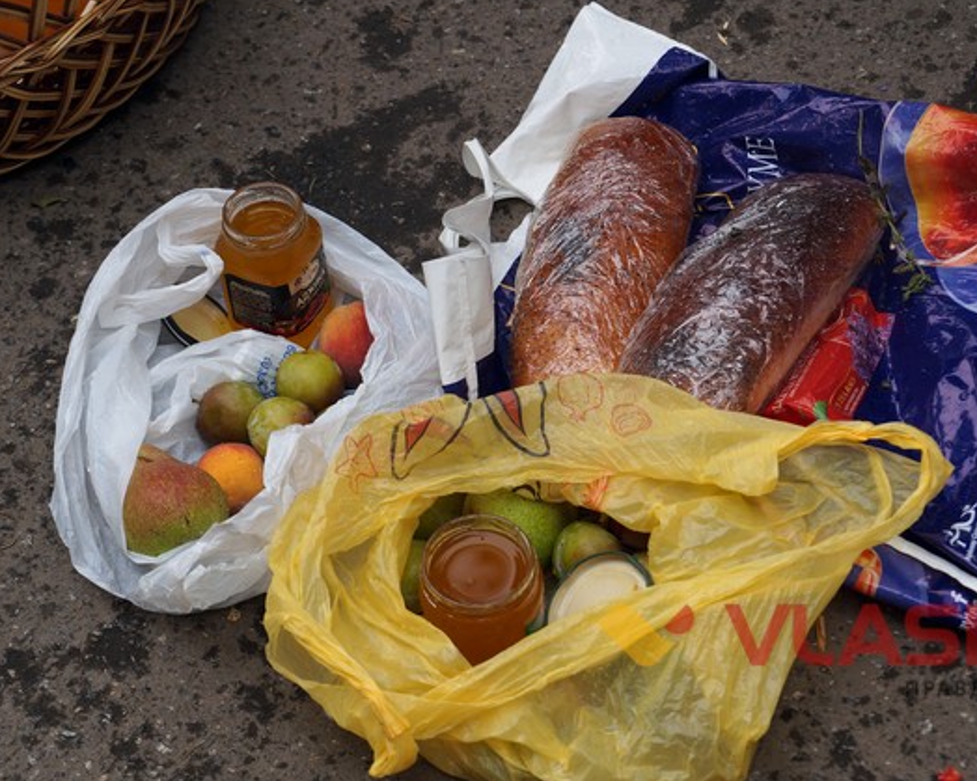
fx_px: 2718
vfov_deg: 16.4
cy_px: 383
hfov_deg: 20.4
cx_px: 485
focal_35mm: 94
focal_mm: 50
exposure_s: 1/100
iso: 100
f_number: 5.6
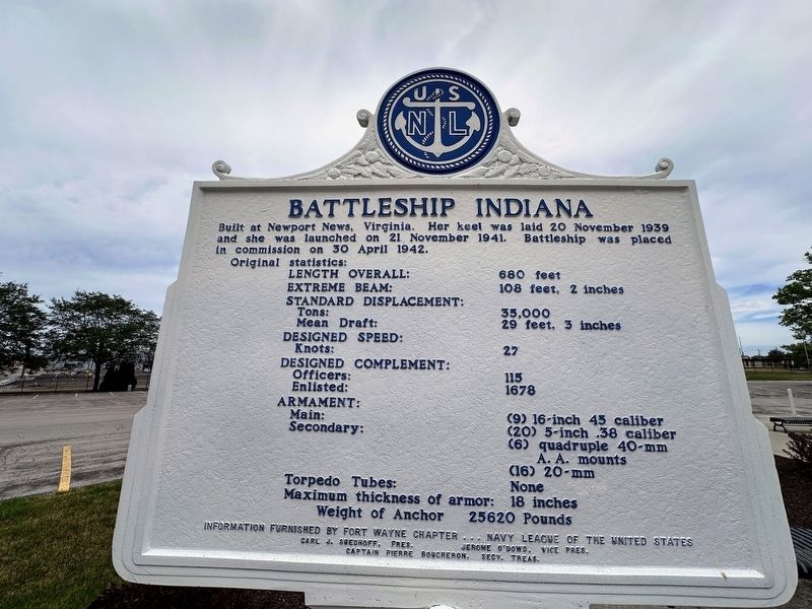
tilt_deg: +11.6
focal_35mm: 14
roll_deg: -0.8
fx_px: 328
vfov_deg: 85.7
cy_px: 304
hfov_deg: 102.1
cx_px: 406
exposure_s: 1/3610
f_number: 2.2
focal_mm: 2.22
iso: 40
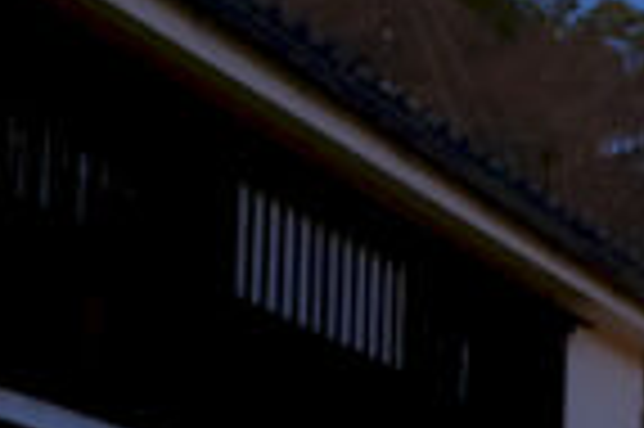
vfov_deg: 8.4
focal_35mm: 160
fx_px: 2859
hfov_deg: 12.1
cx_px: 1063
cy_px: 658
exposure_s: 1/15
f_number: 3.2
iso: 1600
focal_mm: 25.4
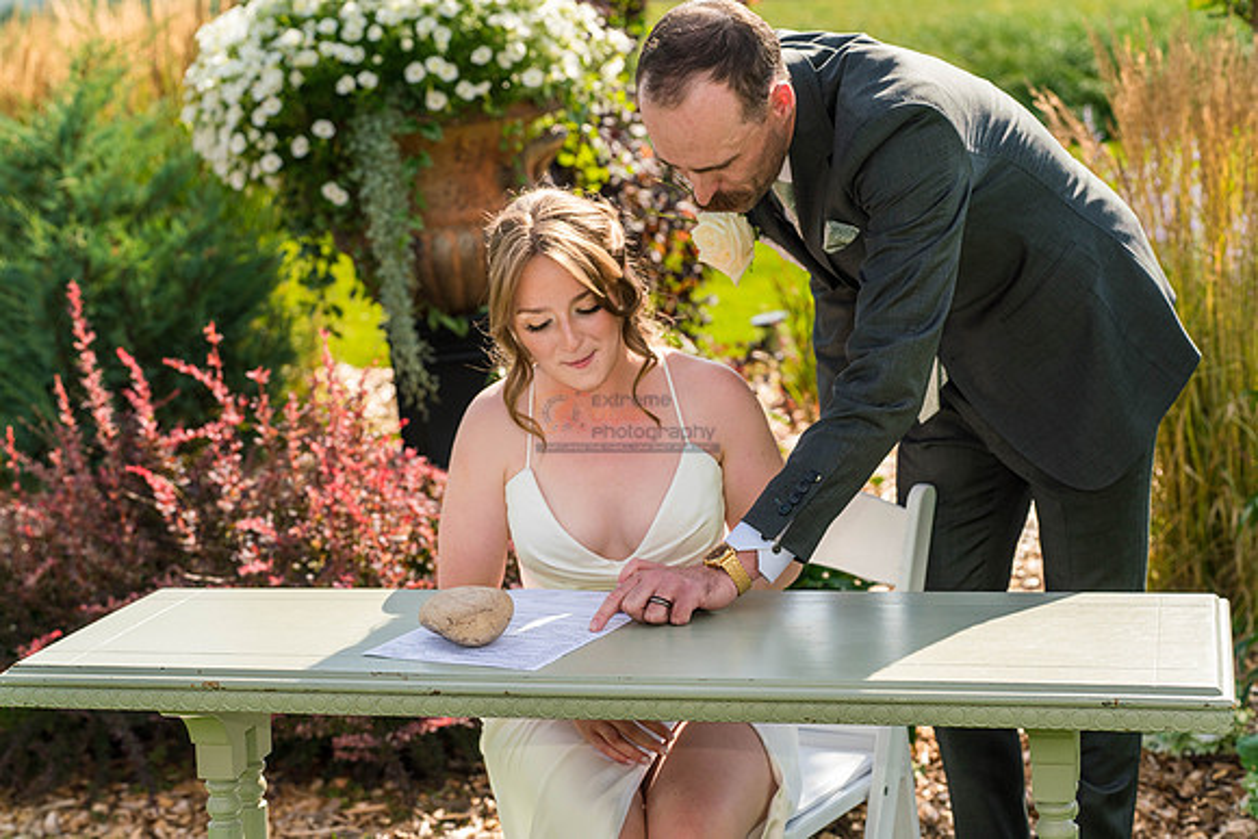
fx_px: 2307
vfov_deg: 20.6
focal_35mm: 66
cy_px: 420
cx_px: 629
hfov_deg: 30.5
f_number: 4.5
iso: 400
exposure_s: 1/1600
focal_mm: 66
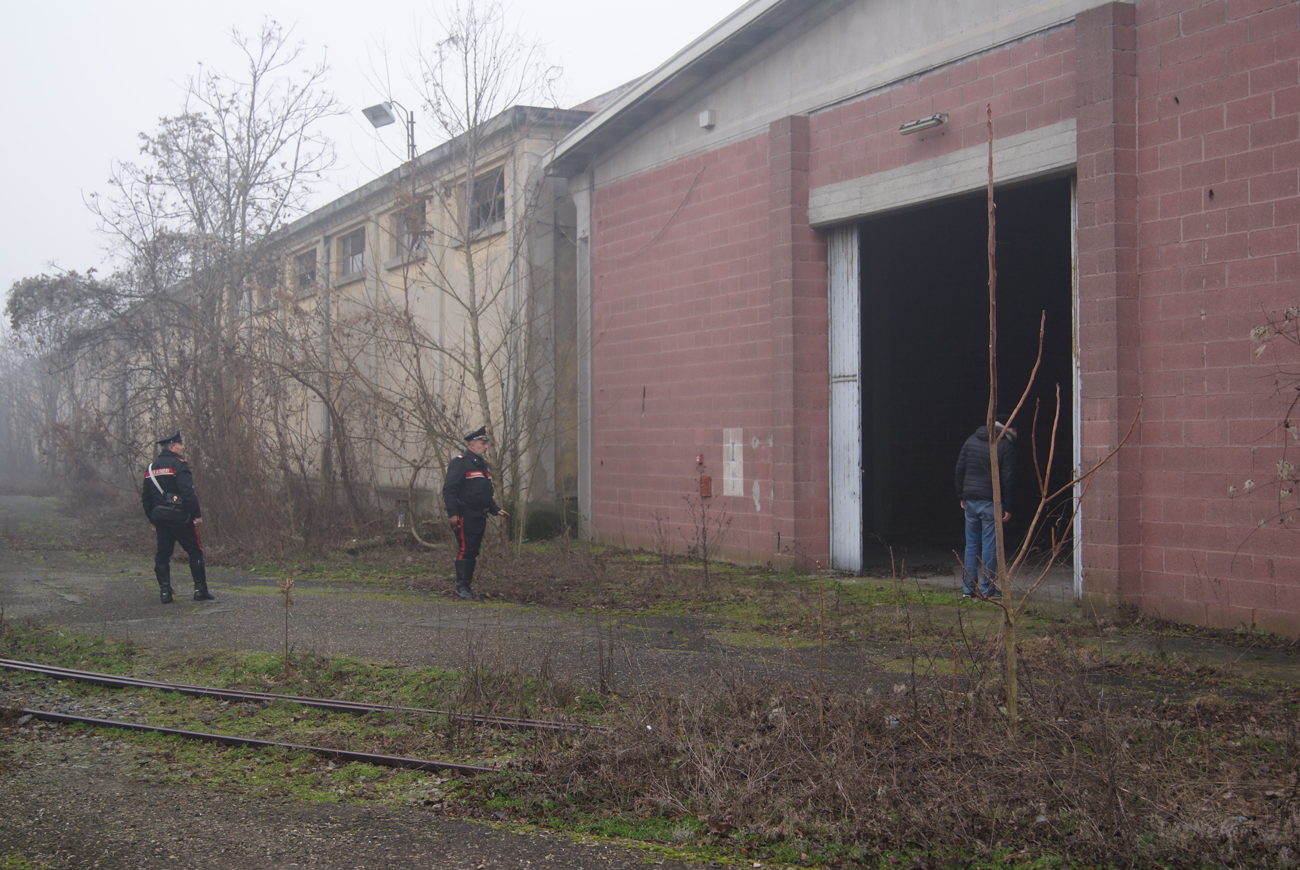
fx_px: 1518
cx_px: 650
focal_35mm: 42
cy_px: 435
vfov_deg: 32.0
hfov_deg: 46.3
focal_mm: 28
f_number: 4.5
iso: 125
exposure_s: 1/50
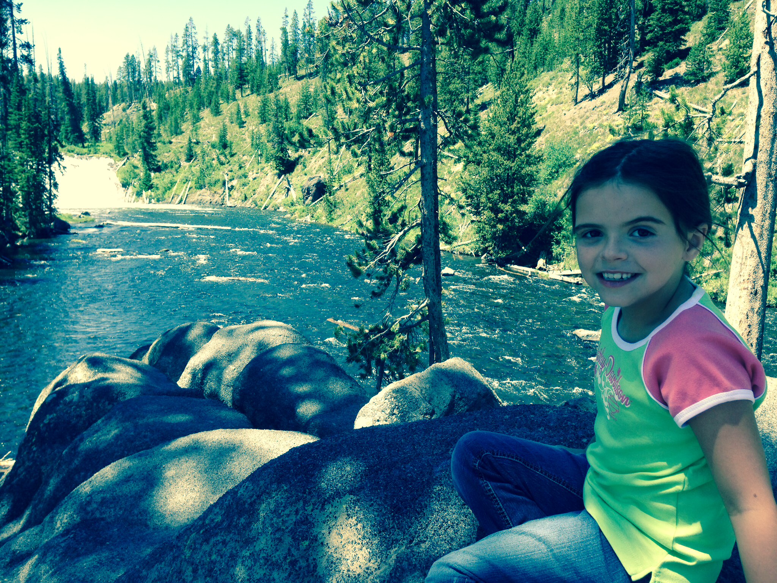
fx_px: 741
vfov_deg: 42.9
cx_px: 388
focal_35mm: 33
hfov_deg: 55.4
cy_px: 292
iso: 50
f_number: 2.4
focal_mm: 4.12
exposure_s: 1/390
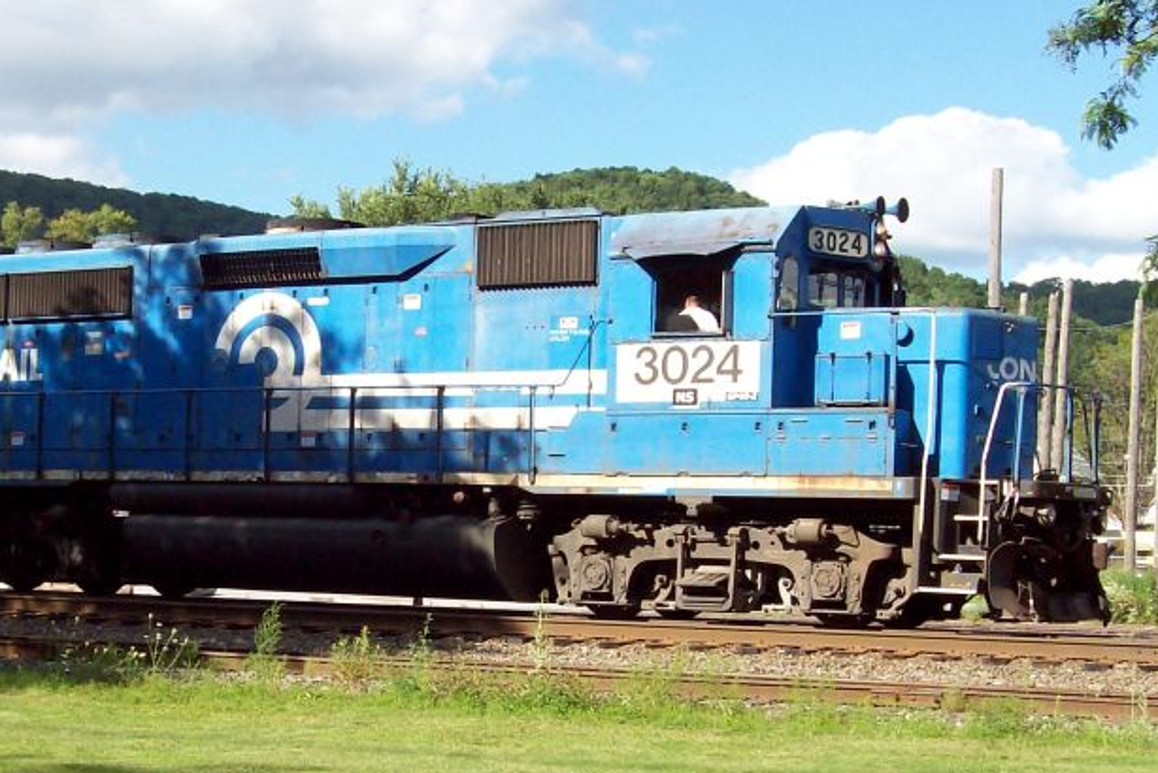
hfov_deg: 25.8
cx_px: 360
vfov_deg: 17.5
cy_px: 468
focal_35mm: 78
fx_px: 2510
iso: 80
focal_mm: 7.6
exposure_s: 1/324
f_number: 5.4
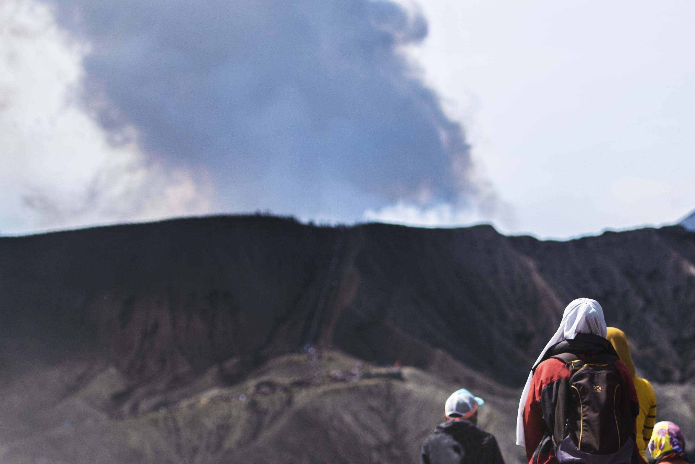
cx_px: 536
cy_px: 429
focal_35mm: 168
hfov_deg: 12.2
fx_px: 3244
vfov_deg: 8.1
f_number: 3.2
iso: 160
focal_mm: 70
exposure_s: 1/4000
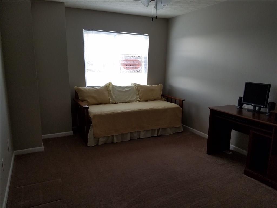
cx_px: 138
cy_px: 104
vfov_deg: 51.4
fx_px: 216
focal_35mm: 27
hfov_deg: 65.3
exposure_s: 1/60
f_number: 1.7
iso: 100
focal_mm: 4.25
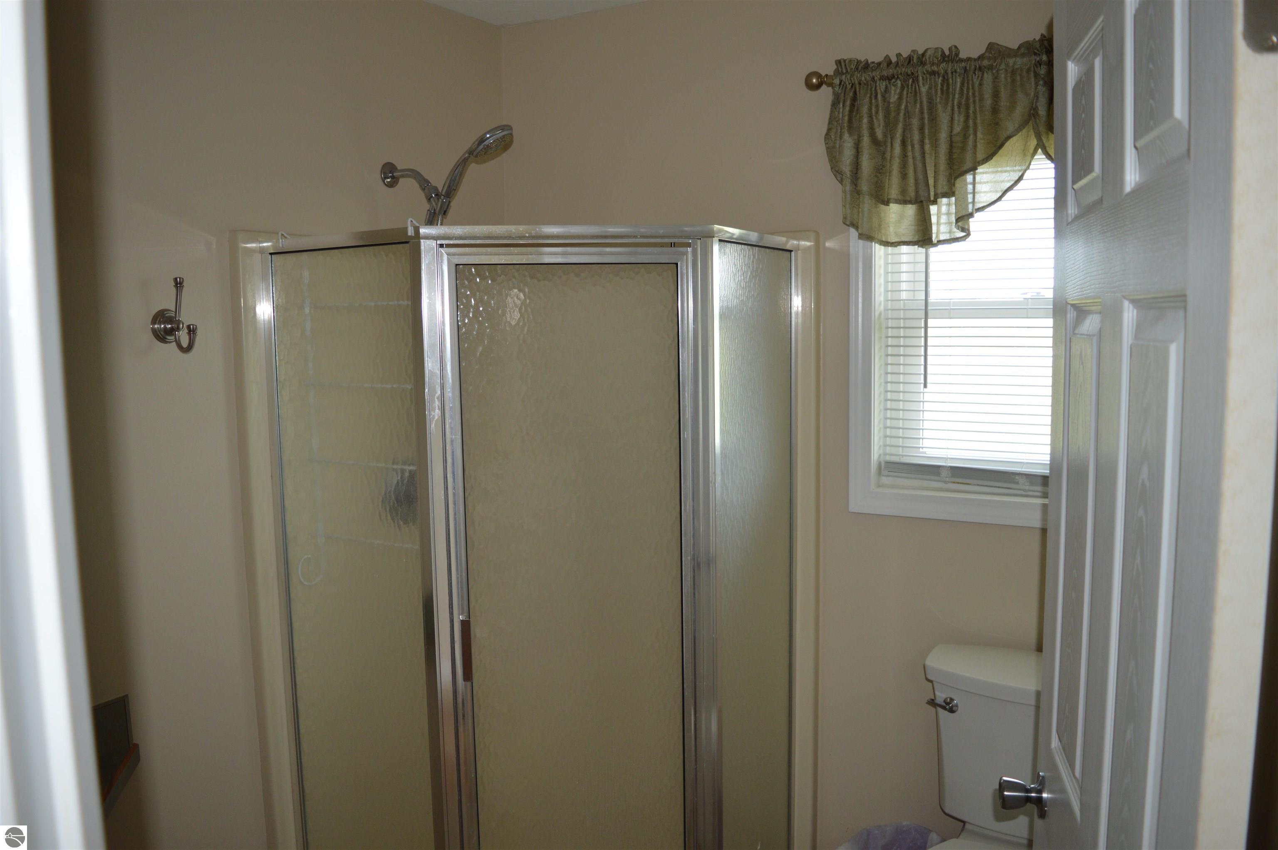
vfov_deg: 47.8
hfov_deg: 67.4
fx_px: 958
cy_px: 425
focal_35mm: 27
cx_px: 639
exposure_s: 1/100
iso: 400
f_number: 4
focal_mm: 18
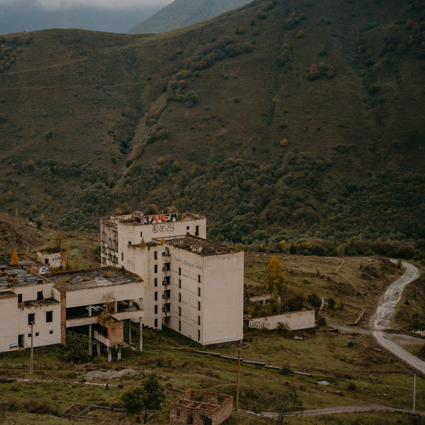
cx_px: 162
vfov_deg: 22.2
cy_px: 212
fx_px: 1083
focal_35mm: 78
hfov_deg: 22.1
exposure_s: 1/400
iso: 250
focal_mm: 61
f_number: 2.8
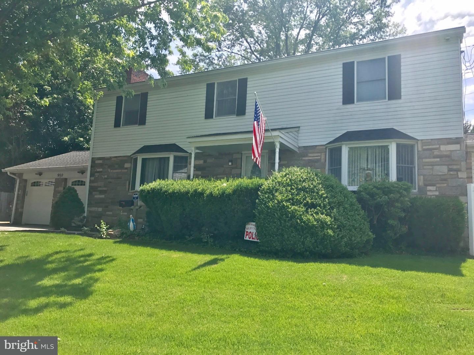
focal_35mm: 28
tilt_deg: +9.6
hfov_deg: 63.4
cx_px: 237
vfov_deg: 49.7
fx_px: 383
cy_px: 178
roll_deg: -2.2
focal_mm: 3.99
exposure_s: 1/1277
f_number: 1.8
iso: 20
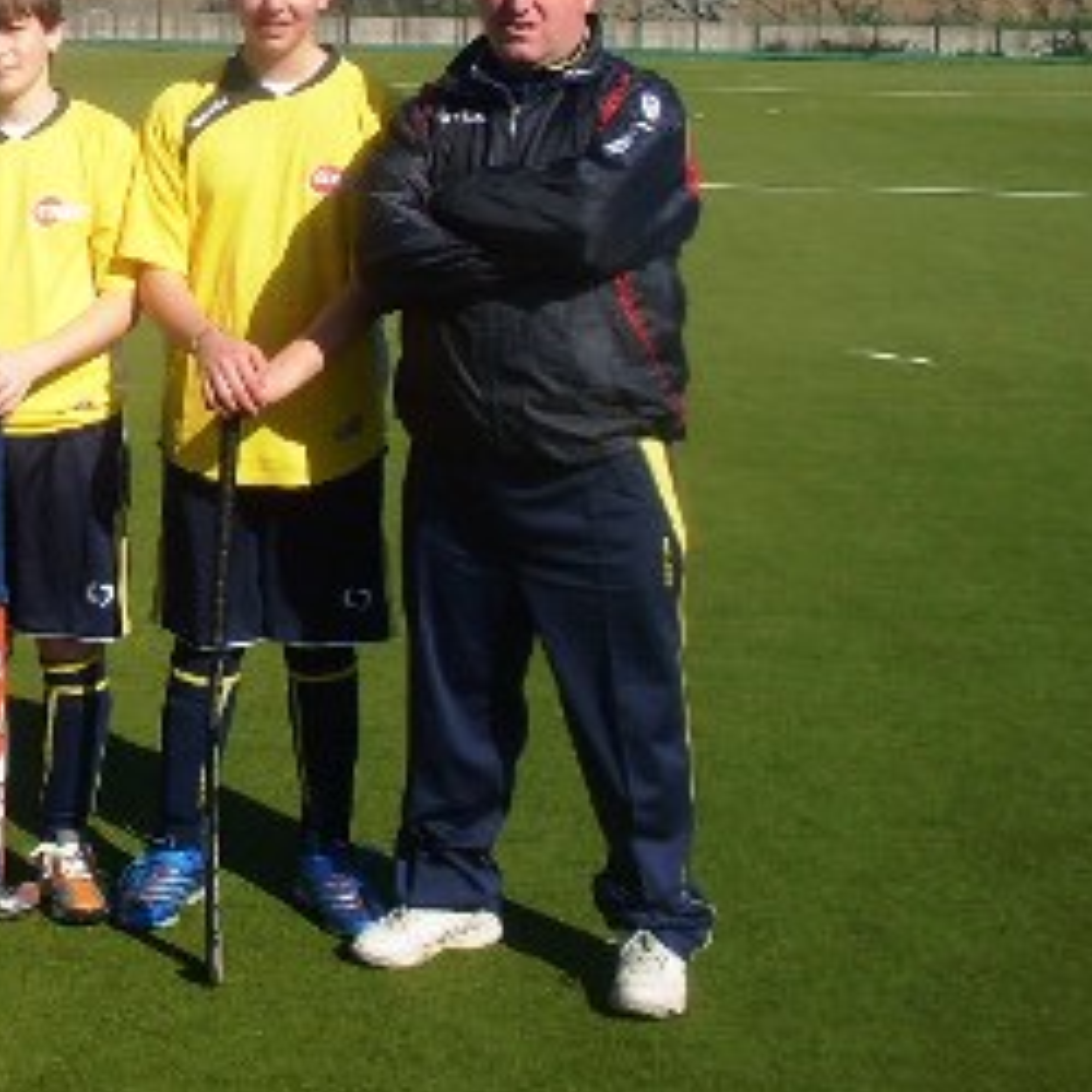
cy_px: 212
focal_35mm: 81
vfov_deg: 21.1
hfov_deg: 20.3
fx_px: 2891
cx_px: -131
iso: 80
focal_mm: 6.3
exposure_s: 1/250
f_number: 8.4
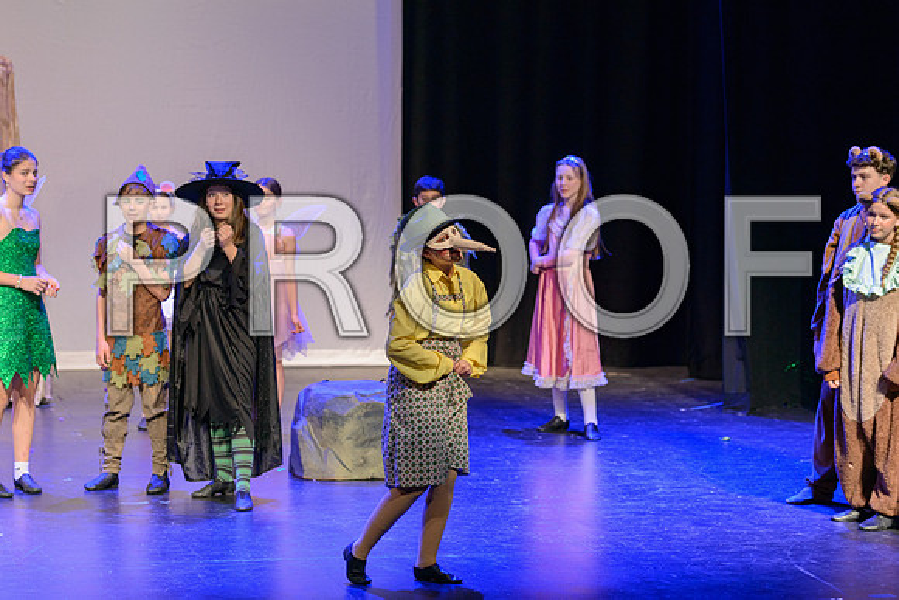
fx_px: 2618
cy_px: 325
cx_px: 417
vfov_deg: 13.1
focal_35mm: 105
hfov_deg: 19.5
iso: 1000
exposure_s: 1/100
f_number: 2.8
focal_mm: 90
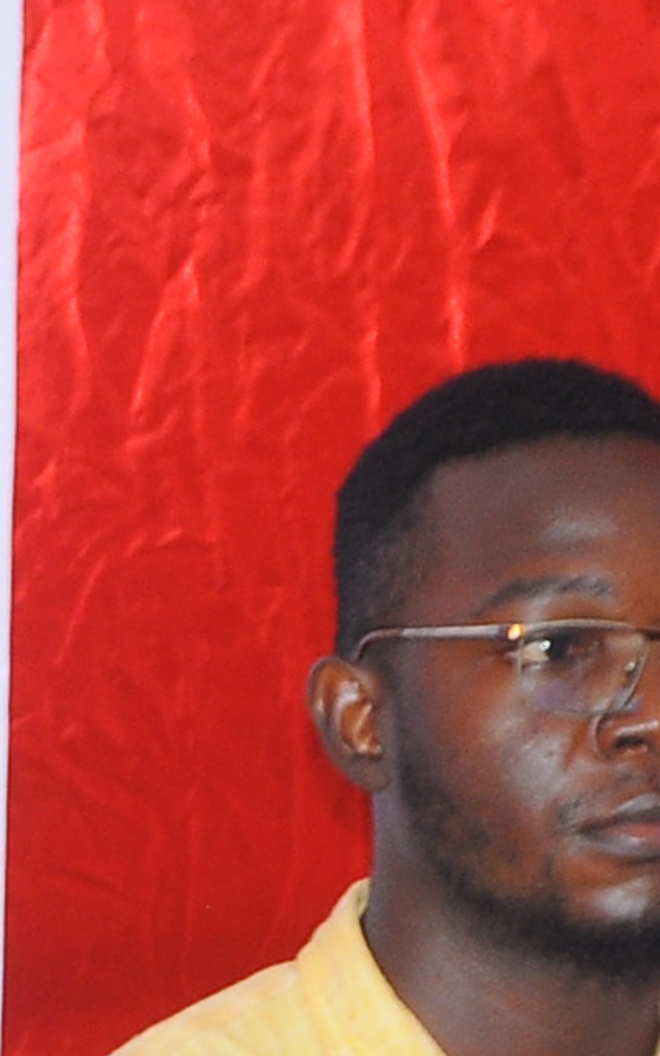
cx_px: -524
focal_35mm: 344
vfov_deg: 6.1
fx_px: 9885
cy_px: 1253
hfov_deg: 3.8
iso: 400
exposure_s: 1/80
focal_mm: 45
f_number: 6.3
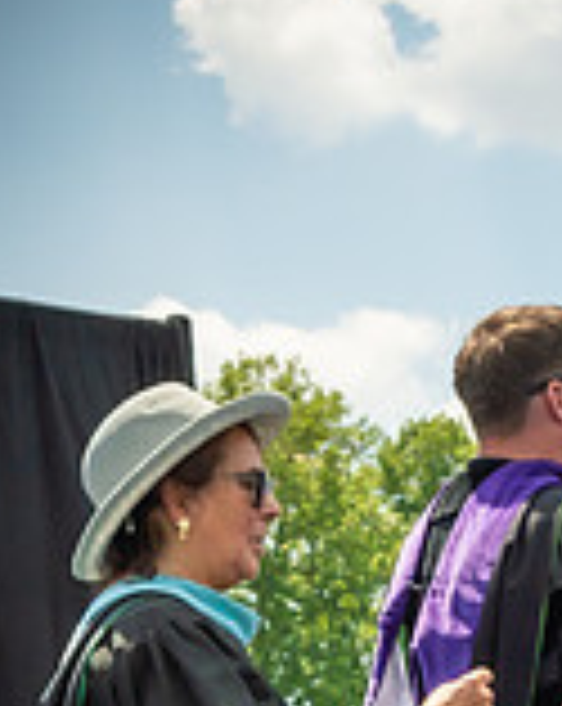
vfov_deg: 12.8
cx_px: 72
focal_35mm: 144
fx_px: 3003
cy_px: 994
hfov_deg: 10.6
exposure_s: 1/800
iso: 200
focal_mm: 19
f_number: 7.1
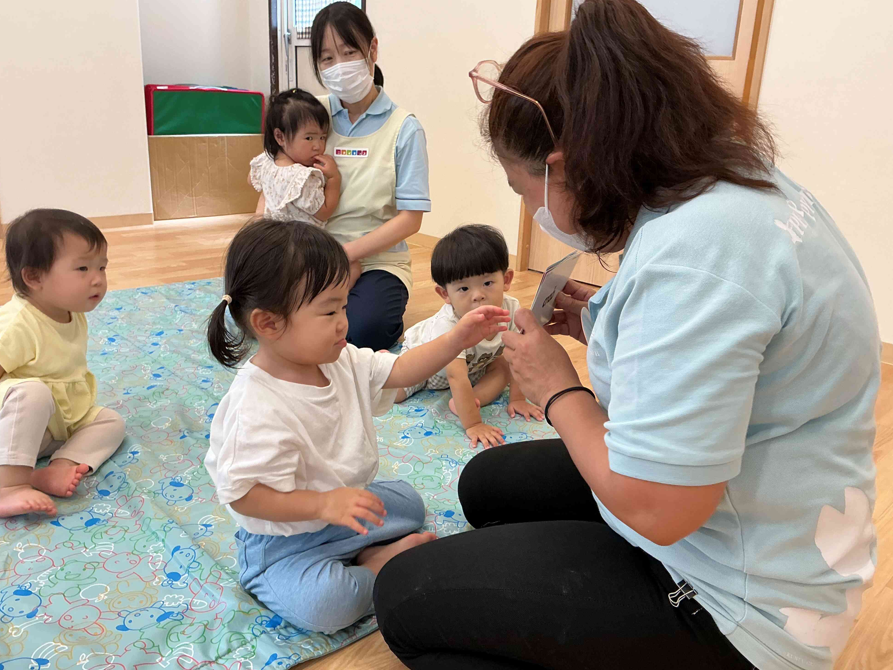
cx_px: 448
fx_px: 774
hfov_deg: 60.0
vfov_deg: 46.8
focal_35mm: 30
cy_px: 339
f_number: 1.8
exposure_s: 1/120
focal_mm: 3
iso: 50
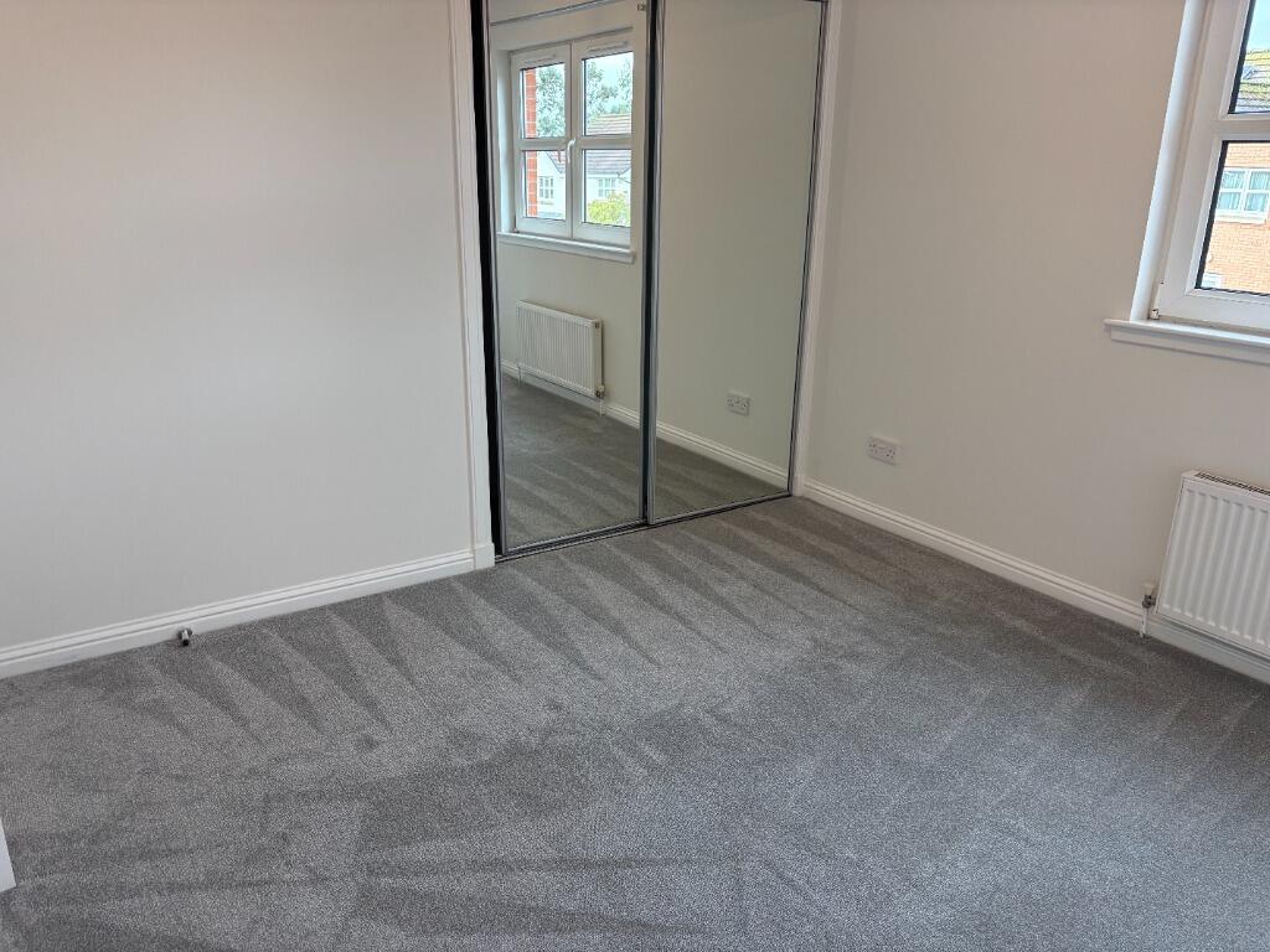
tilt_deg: -18.3
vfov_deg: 53.1
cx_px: 635
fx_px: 954
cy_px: 476
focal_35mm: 26
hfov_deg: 67.3
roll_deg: -0.5
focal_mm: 5.96
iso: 125
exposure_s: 1/100
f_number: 1.6
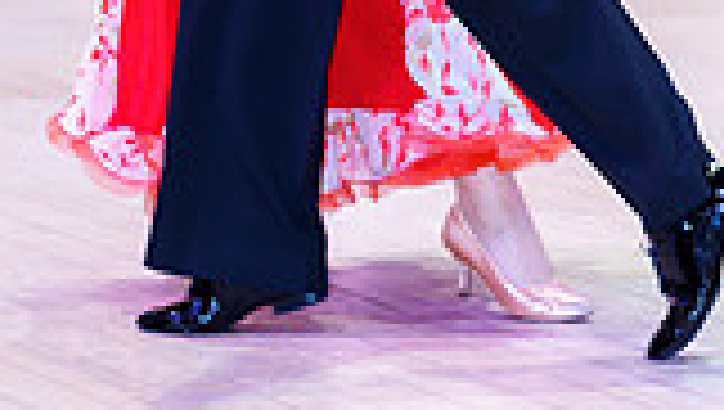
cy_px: -410
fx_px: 5612
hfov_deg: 7.4
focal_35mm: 292
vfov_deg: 4.1
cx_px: 225
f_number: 2.8
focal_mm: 100
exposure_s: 1/125
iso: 800
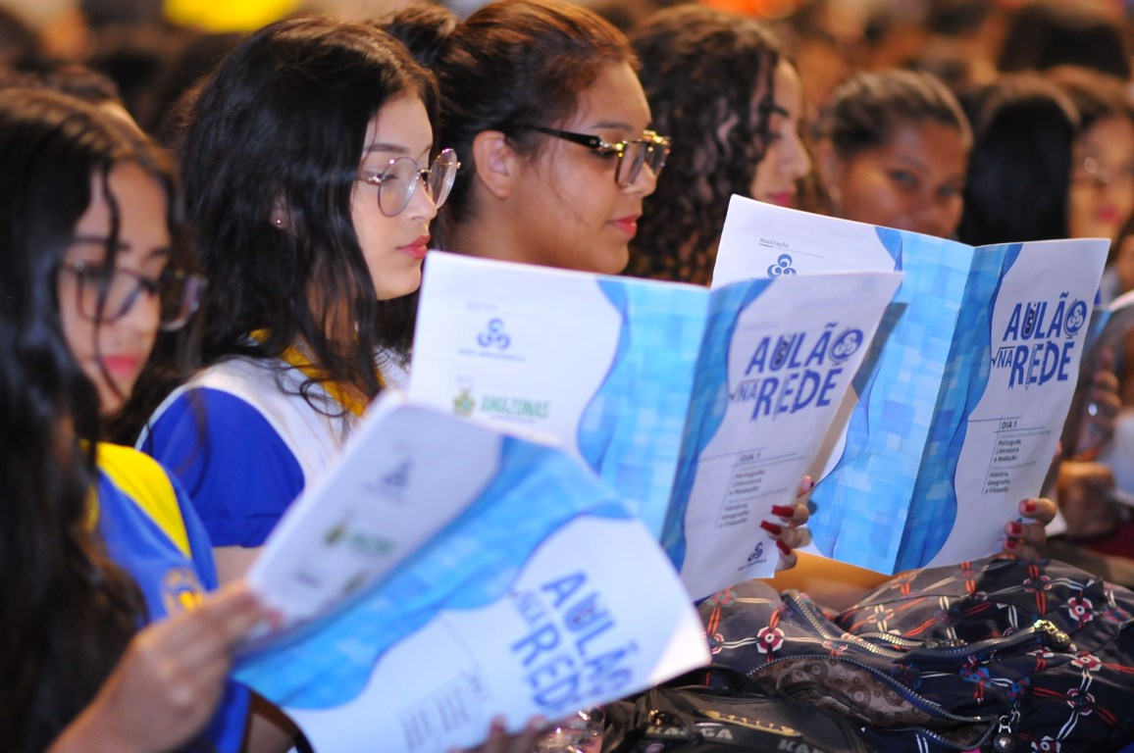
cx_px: 567
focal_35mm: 128
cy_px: 376
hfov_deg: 16.1
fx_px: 4012
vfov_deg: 10.7
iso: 1250
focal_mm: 85
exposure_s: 1/60
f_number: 1.8
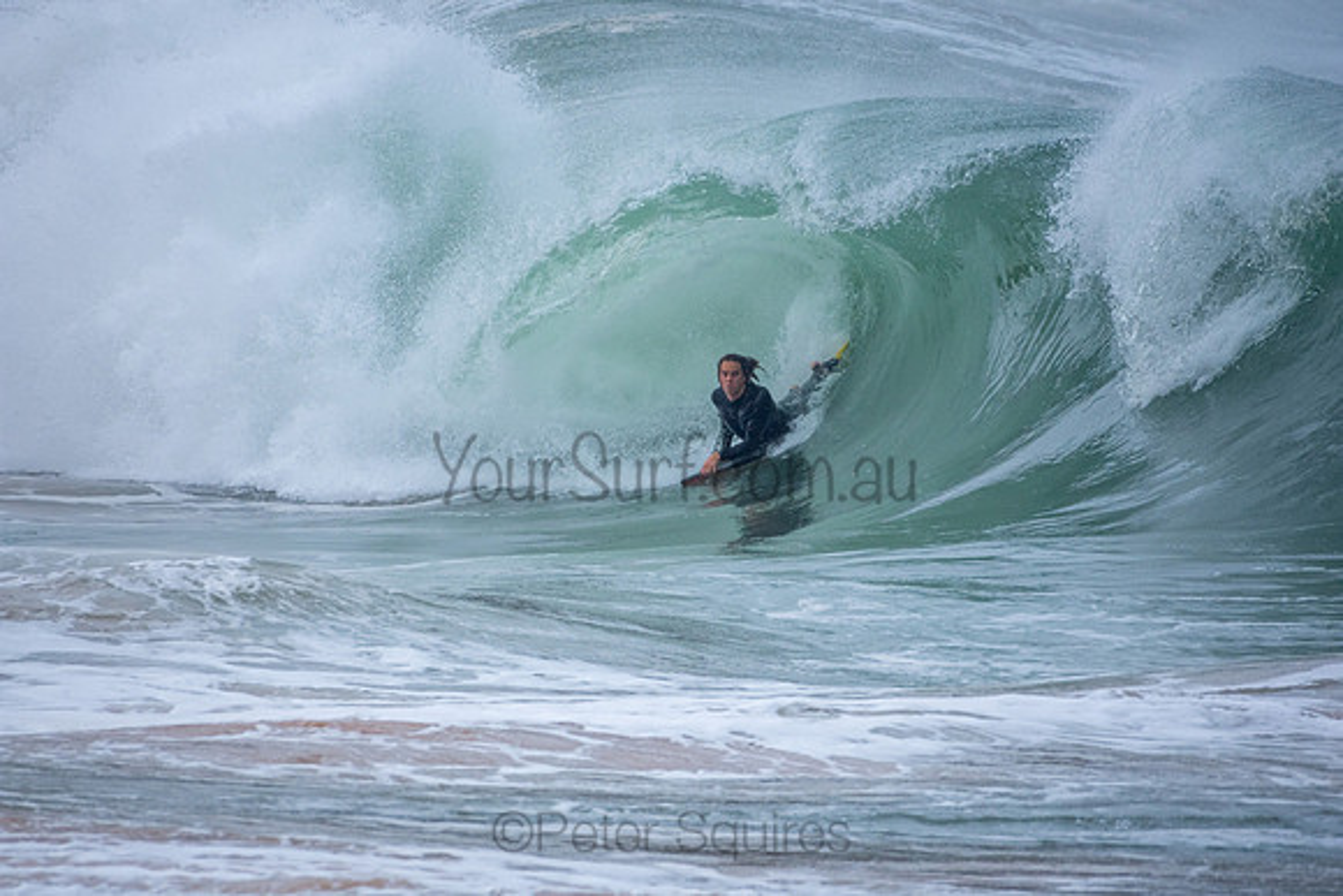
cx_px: 672
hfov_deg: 2.7
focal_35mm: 750
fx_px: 27984
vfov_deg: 1.8
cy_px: 448
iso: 500
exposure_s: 1/1000
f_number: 5.6
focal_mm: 500
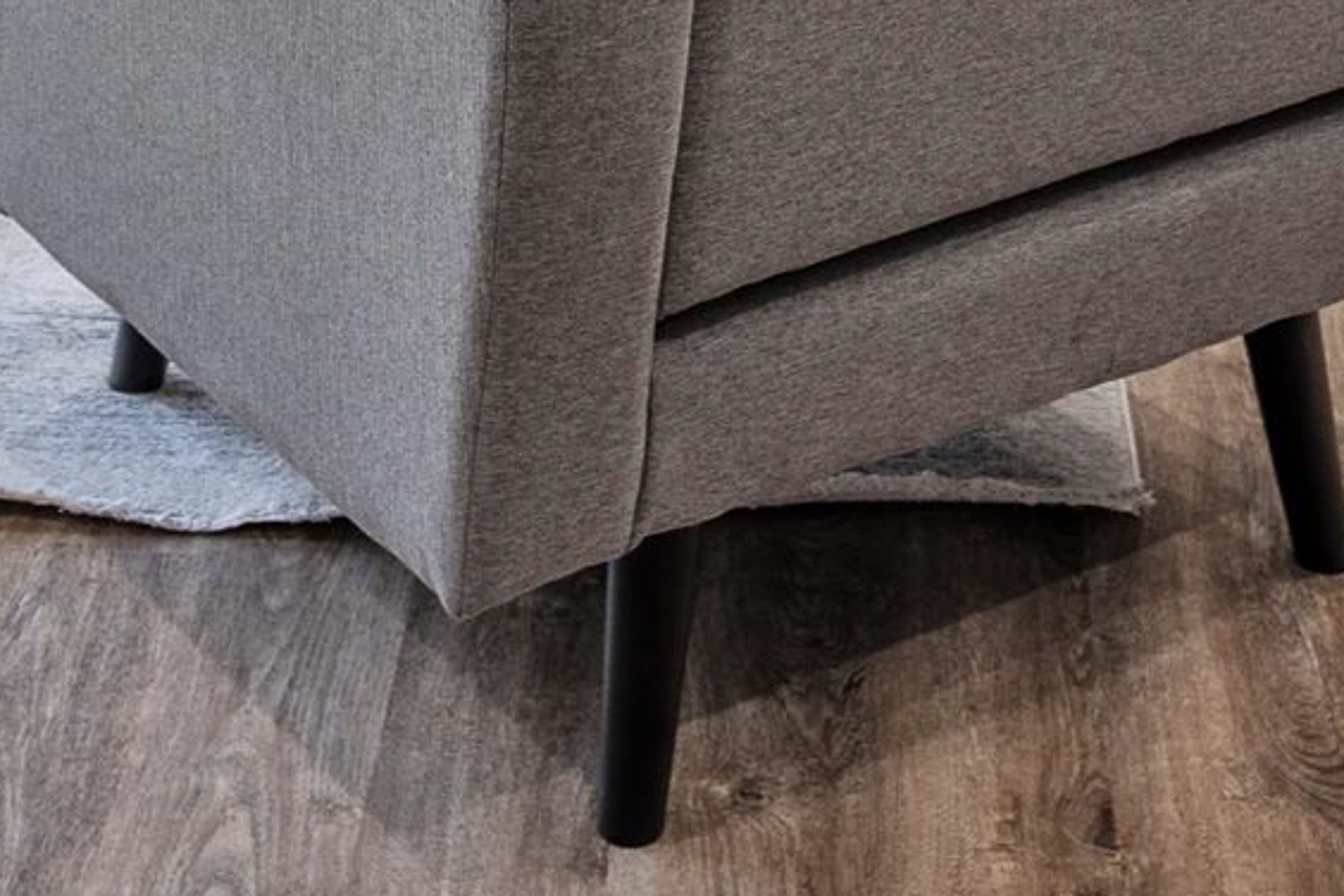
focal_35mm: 98
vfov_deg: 11.2
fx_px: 3658
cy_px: -1396
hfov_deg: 20.8
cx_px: 691
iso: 100
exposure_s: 1/4
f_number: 4
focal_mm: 18
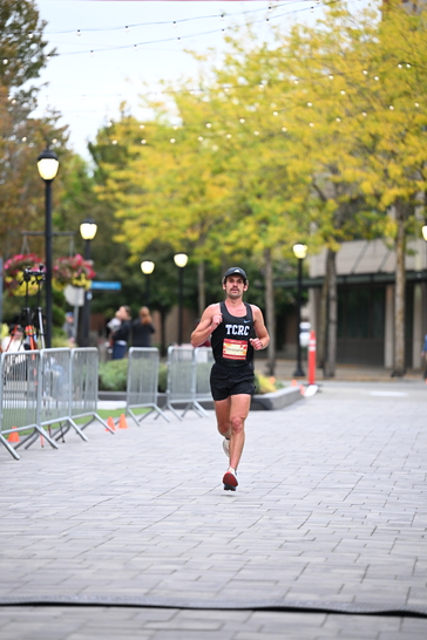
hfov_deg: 9.4
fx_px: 2597
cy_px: 320
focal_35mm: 146
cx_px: 213
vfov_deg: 14.1
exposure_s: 1/800
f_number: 2.8
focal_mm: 145
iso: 1600
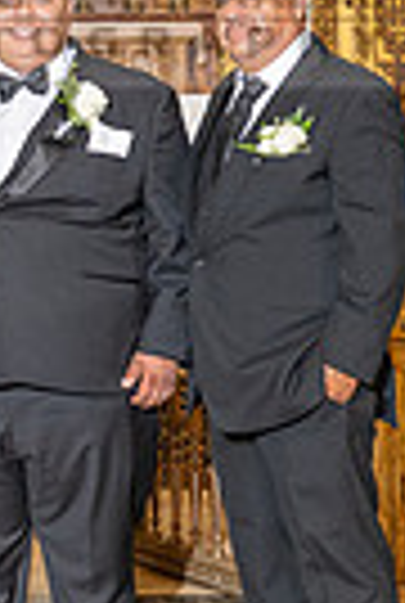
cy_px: 19
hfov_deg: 10.8
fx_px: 2098
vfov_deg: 16.1
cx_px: -71
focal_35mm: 125
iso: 1000
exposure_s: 1/200
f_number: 2.8
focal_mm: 24
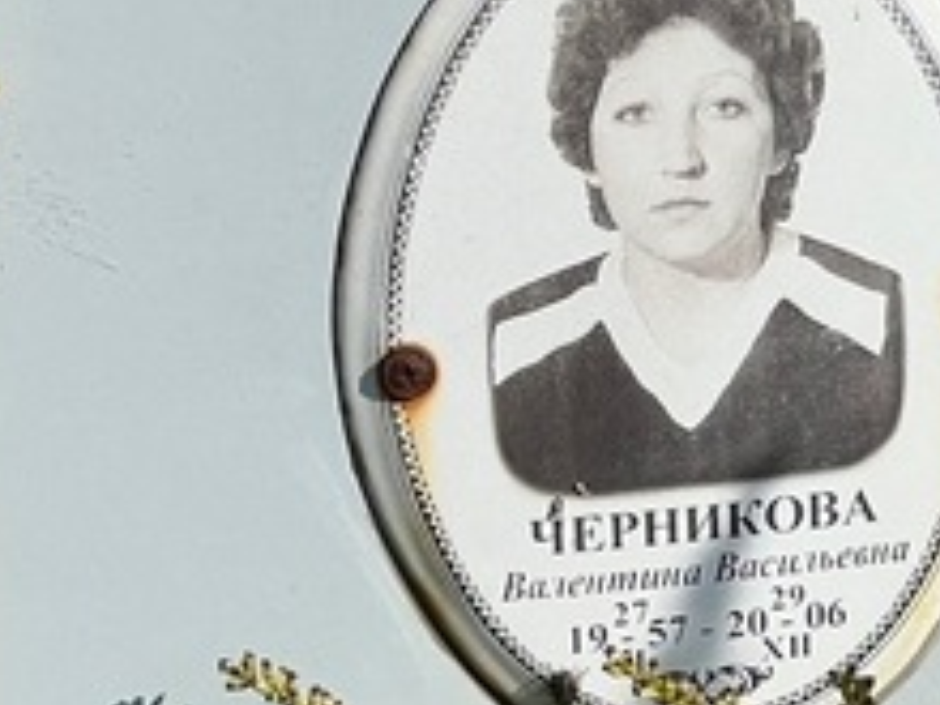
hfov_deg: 7.1
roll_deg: -0.3
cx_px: 773
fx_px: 7603
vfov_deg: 5.3
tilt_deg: -19.1
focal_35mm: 280
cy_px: 214
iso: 32
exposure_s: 1/2096
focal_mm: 9
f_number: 2.8
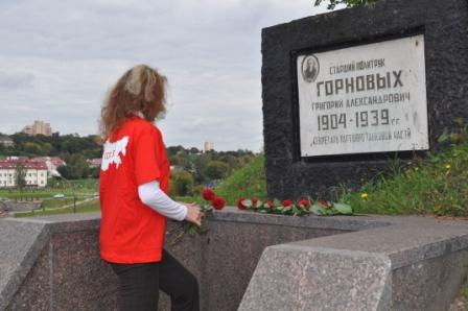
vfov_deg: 29.8
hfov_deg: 43.6
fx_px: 585
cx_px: 234
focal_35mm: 45
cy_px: 156
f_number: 10
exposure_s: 1/200
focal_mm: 30
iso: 200
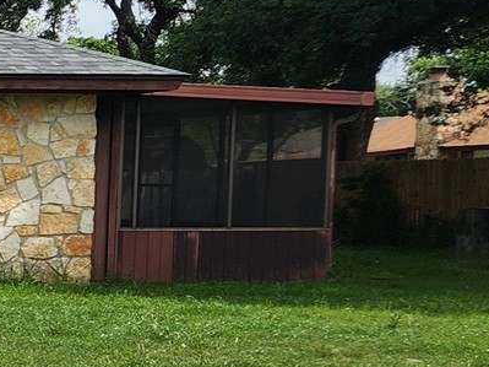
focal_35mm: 118
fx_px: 1666
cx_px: -679
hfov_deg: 12.9
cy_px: 297
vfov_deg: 12.5
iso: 20
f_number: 1.8
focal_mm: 5.4
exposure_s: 1/1202
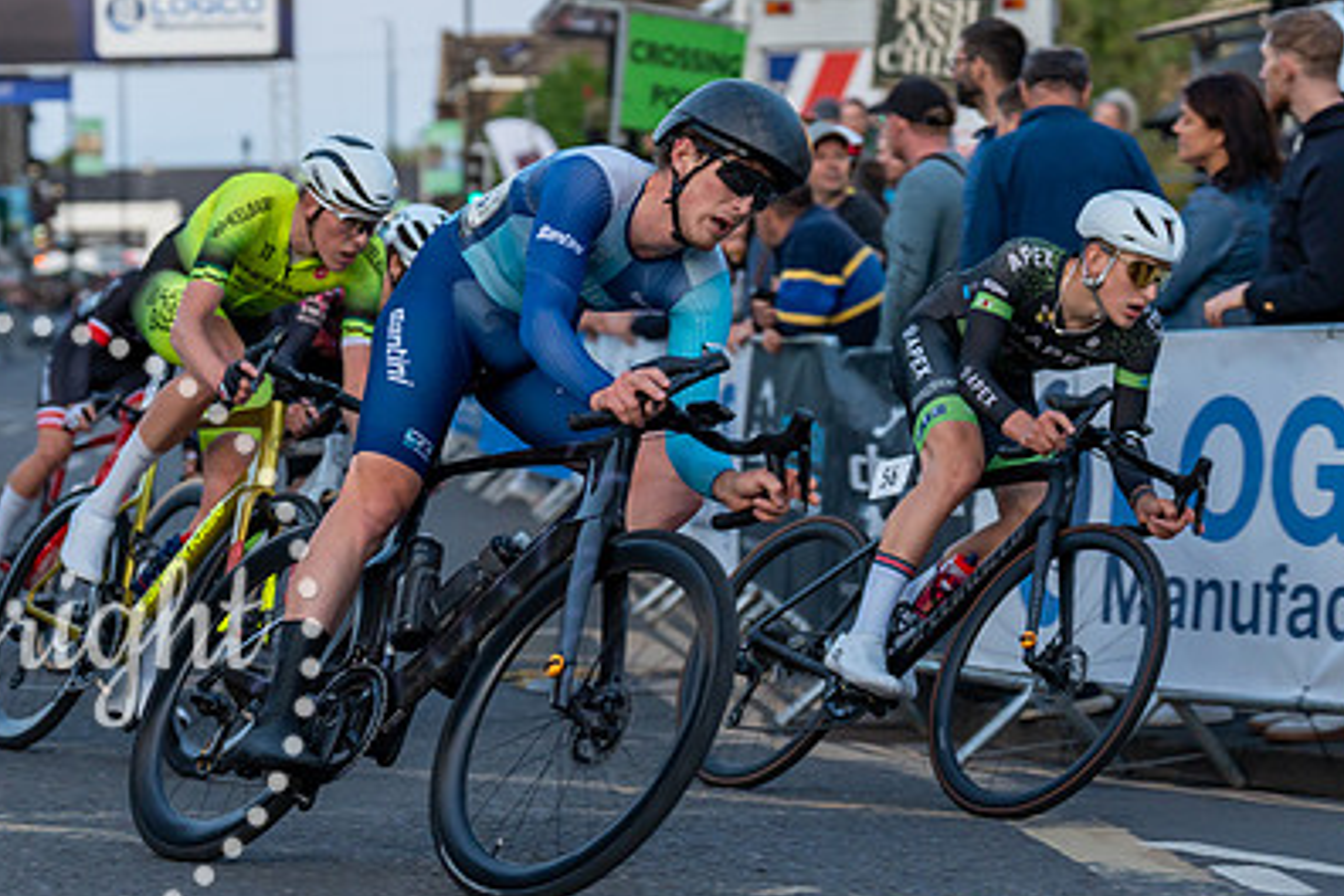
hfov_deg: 16.2
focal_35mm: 126
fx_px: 4704
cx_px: 529
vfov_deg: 10.9
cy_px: 460
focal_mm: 86
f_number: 3.2
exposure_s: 1/640
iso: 1000
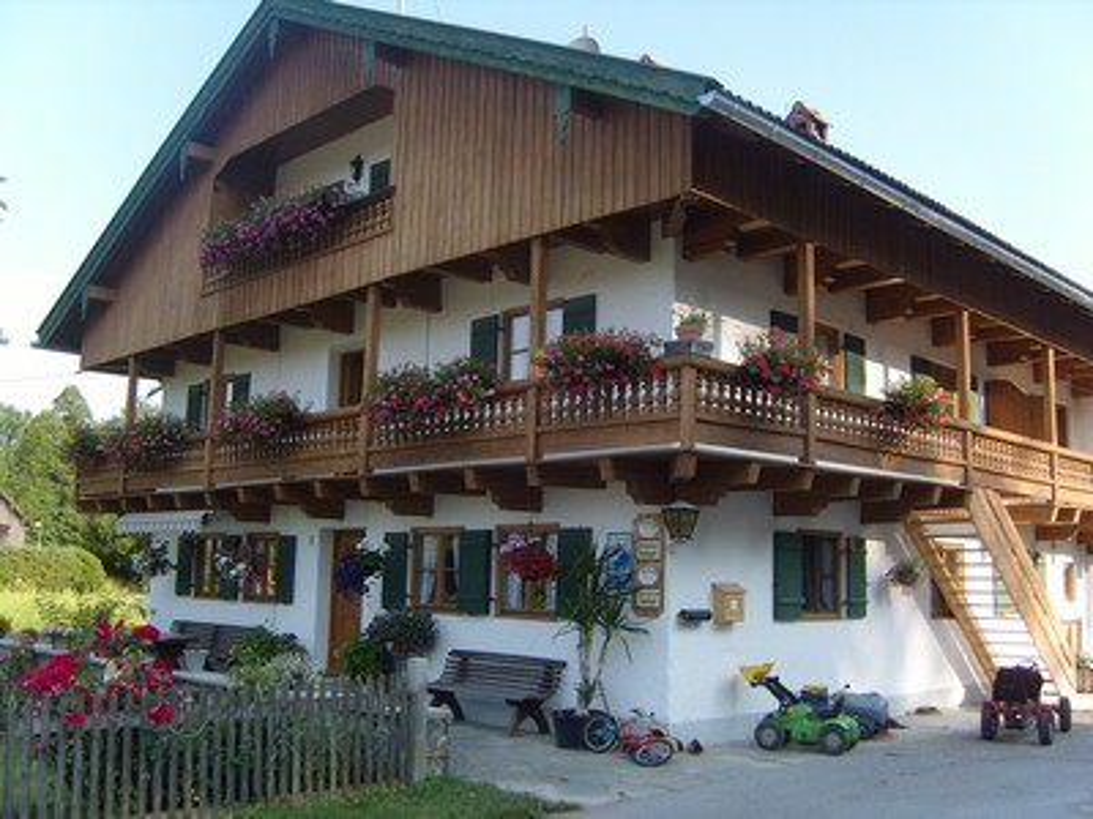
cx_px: 546
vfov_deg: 40.7
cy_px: 410
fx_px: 1105
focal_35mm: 35
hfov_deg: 52.6
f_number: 2.8
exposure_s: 1/350
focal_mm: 7.4
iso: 80
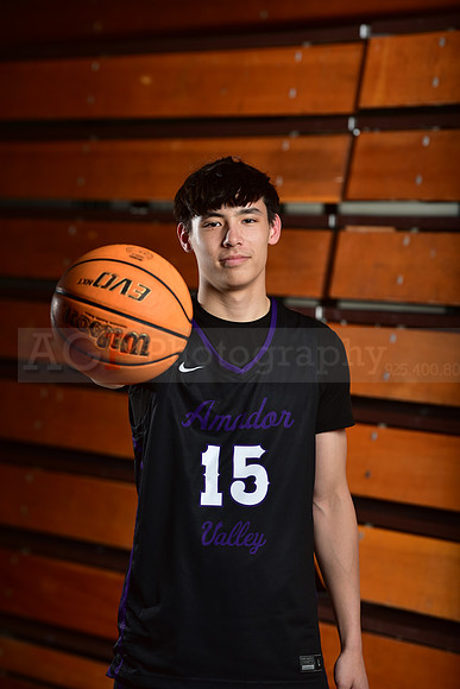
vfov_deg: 10.3
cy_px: 344
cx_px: 230
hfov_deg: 6.9
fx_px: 3831
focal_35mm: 200
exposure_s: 1/250
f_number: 5
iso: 250
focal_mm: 200
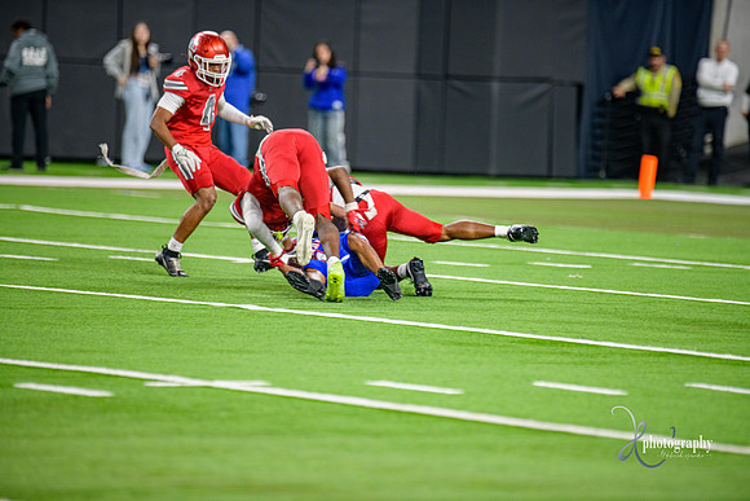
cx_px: 375
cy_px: 250
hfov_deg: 6.9
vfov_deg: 4.6
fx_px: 6251
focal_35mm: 300
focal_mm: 300
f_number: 2.8
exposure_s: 1/400
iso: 1000
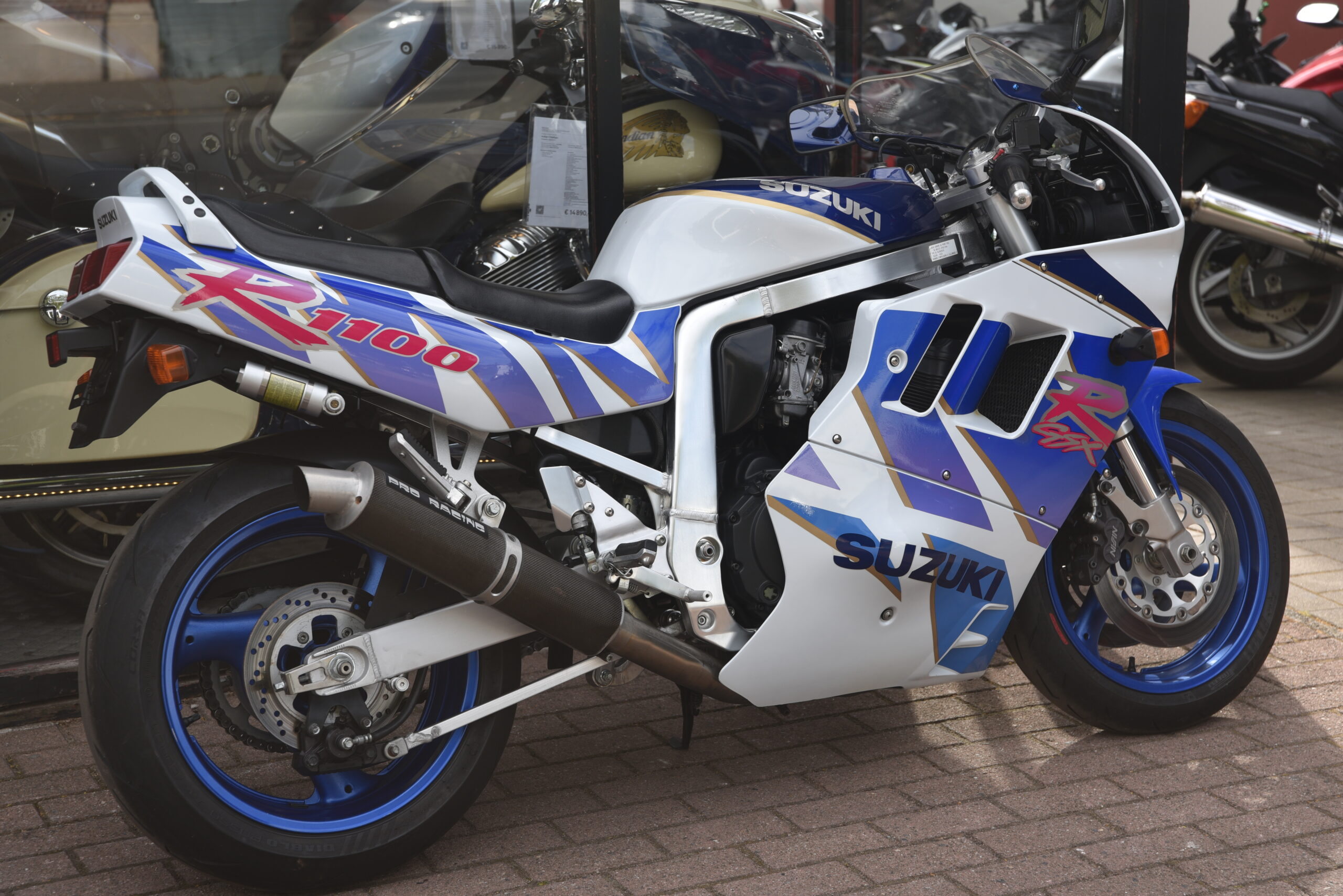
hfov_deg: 28.8
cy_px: 448
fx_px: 2612
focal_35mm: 70
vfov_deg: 19.5
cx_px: 672
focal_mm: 70
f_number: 6.3
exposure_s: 1/160
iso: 100
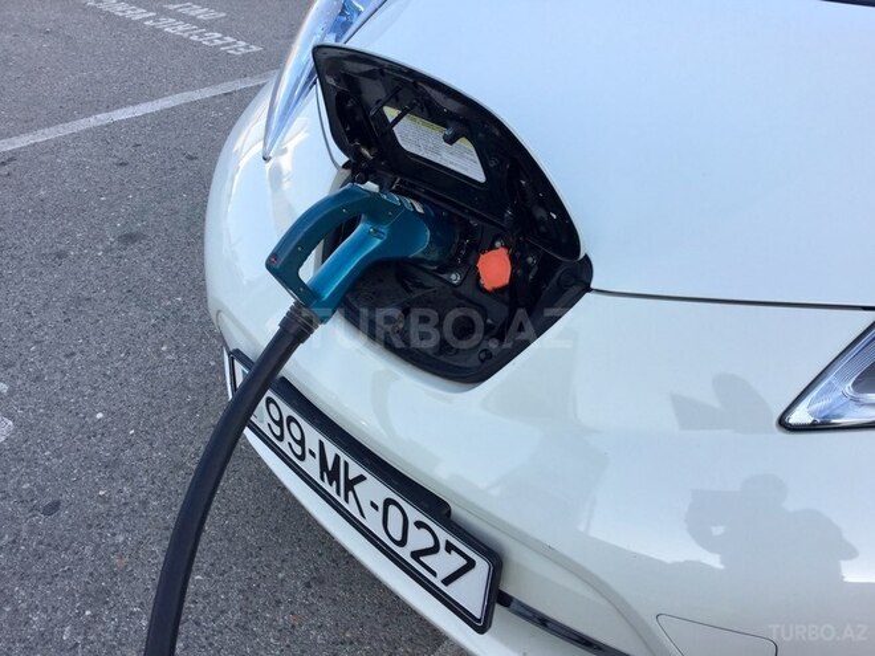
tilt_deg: -34.8
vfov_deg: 45.4
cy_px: 328
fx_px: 784
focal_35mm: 31
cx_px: 438
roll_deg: -0.5
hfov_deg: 58.4
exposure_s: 1/210
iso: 25
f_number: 2.4
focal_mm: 3.3
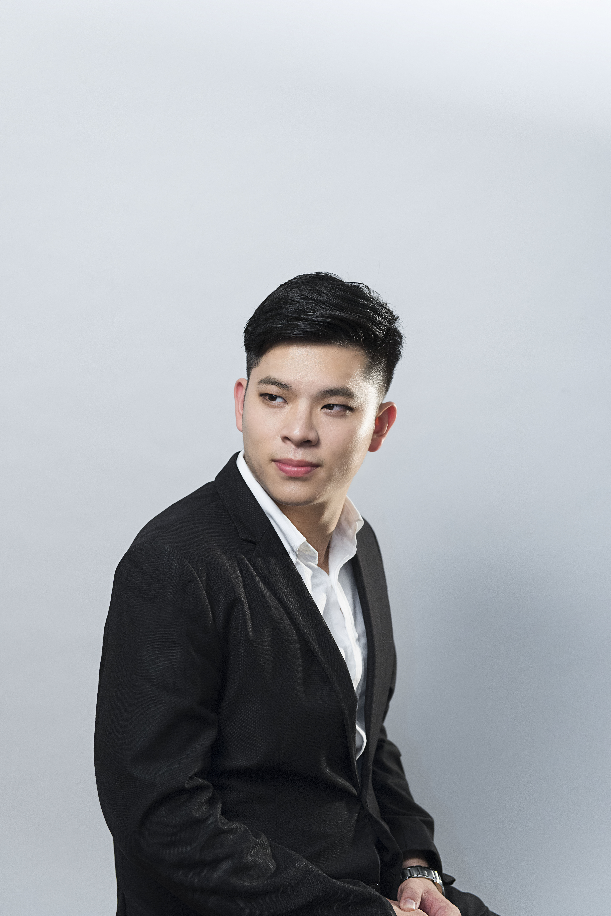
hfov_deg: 22.6
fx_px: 1526
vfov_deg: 33.4
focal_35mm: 60
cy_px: 458
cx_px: 306
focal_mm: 60
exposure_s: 1/30
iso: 640
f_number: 4
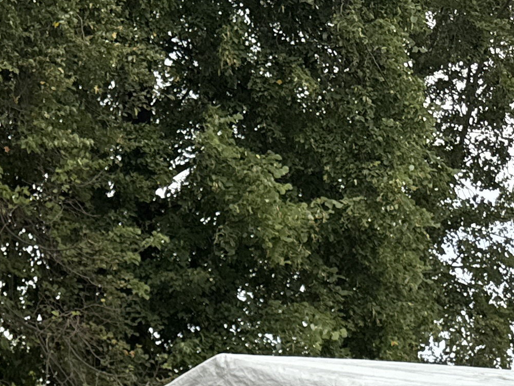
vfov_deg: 13.9
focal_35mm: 97
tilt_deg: -1.7
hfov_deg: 18.7
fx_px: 1440
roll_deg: +1.3
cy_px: 643
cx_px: -169
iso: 80
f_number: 1.78
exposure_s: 1/715
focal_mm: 6.76
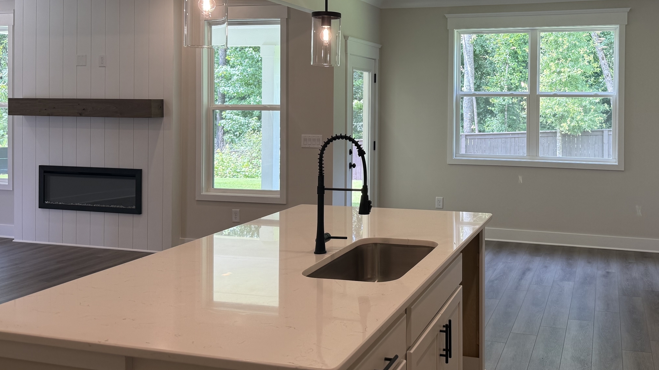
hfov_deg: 53.2
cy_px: 112
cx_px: 426
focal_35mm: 37
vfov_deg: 31.6
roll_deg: -1.0
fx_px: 647
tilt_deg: -1.5
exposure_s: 1/127
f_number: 1.78
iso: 64
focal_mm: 6.76
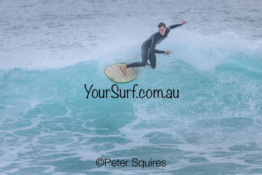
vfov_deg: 1.4
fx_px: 7279
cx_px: 131
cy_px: 88
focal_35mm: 1000
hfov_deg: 2.1
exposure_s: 1/2000
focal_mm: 1000
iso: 1400
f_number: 11
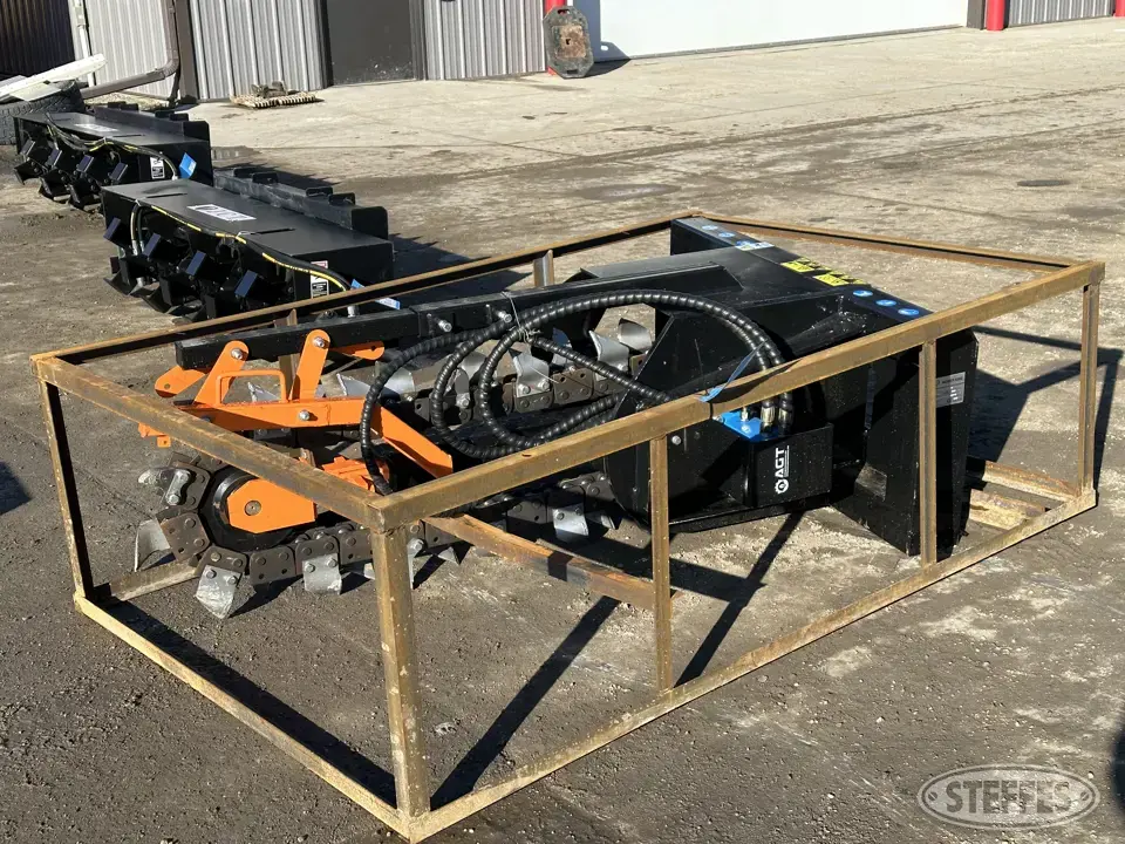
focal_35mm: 48
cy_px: 422
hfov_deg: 39.7
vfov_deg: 30.3
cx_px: 562
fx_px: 1560
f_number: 1.78
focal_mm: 6.86
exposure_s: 1/2203
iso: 64
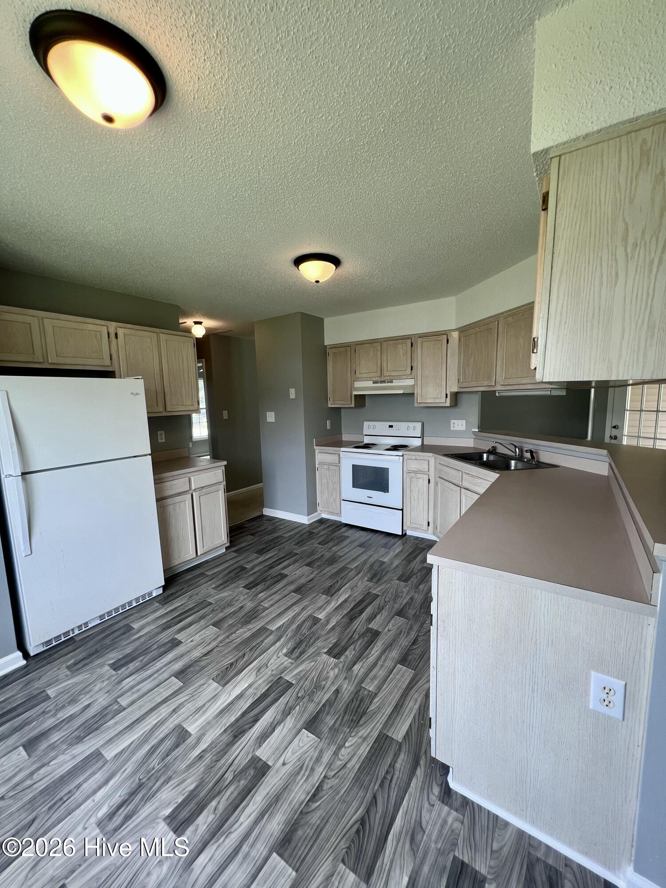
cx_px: 333
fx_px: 333
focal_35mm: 13
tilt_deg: -7.2
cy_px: 444
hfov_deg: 89.9
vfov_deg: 106.2
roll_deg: +1.2
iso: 64
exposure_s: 1/120
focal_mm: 1.57
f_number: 1.8
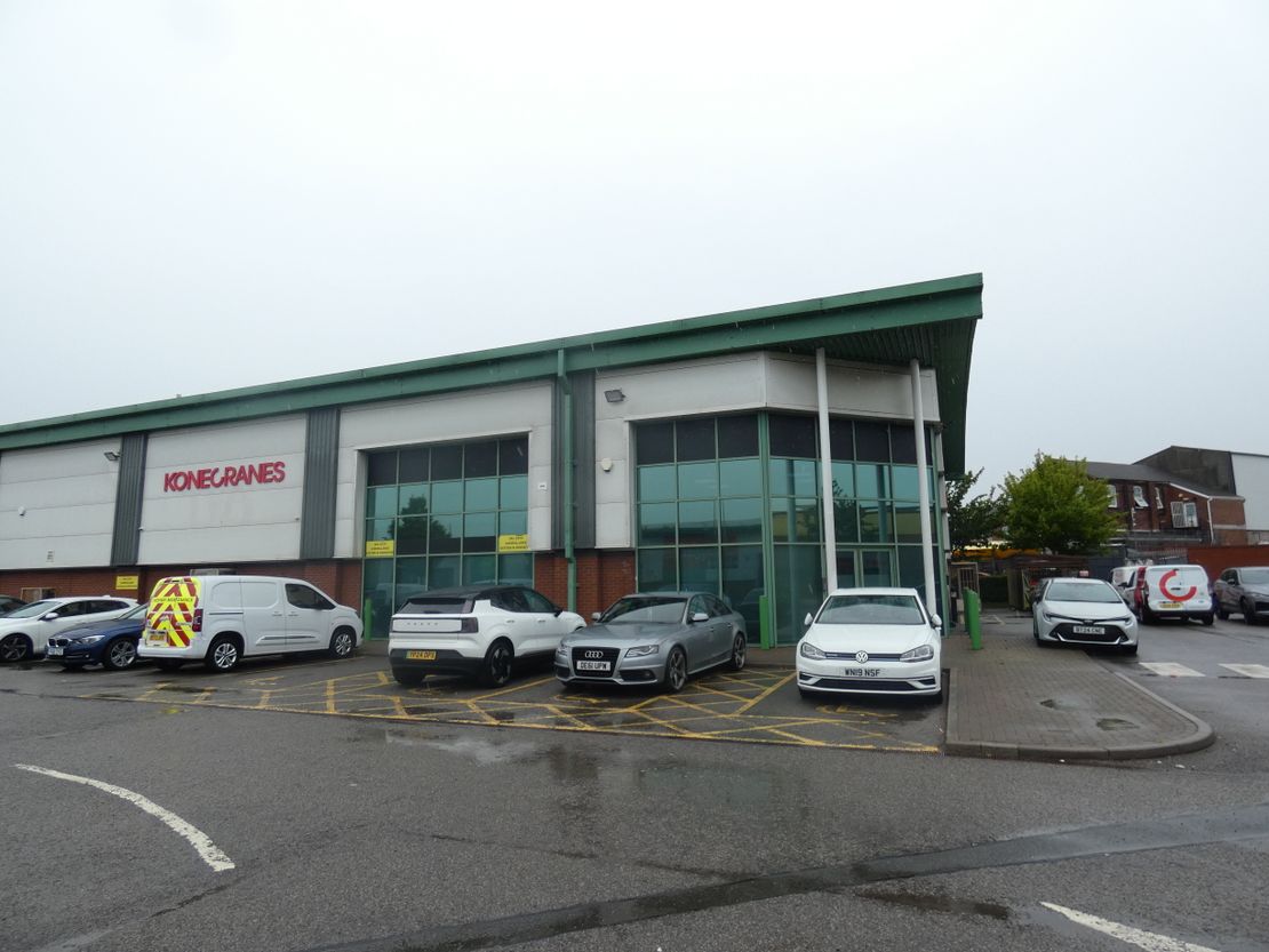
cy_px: 476
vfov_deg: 66.0
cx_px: 634
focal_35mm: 20
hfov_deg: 81.7
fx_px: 733
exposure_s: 1/640
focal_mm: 3.6
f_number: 2.8
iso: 80
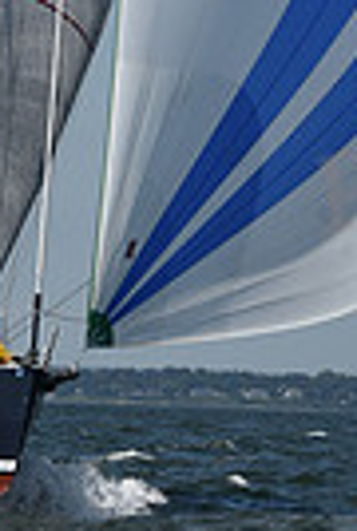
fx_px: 5238
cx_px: 113
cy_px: -420
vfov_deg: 5.7
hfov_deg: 3.9
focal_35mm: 354
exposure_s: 1/1250
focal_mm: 82
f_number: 10
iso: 250
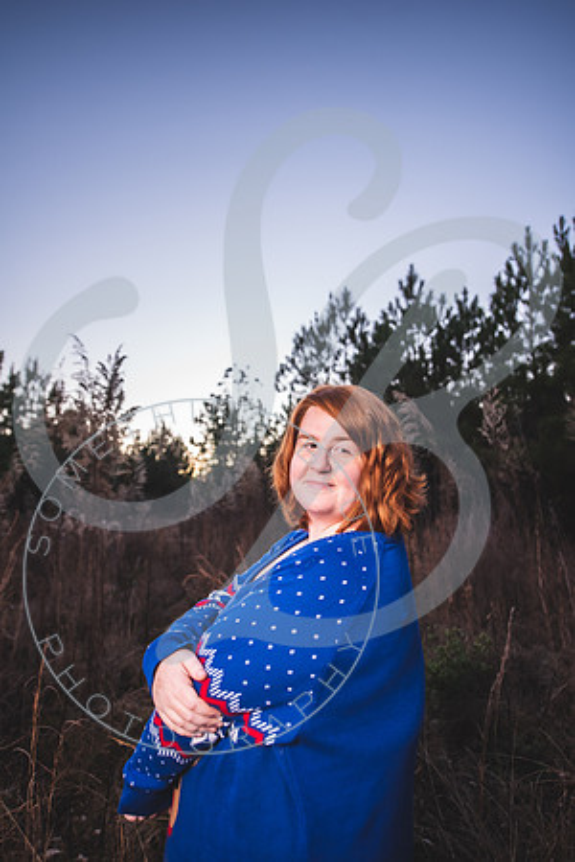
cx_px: 288
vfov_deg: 81.2
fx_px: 503
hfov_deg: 59.5
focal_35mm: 21
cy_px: 431
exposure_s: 1/320
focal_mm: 21
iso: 500
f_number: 2.8
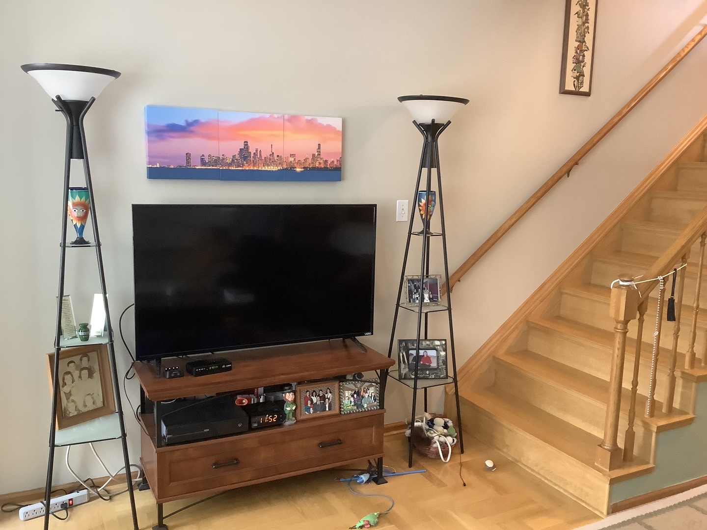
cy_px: 265
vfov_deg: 45.4
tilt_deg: -9.7
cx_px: 354
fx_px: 633
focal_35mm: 31
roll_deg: -1.5
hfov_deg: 58.4
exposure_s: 1/40
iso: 320
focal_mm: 3.3
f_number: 2.4
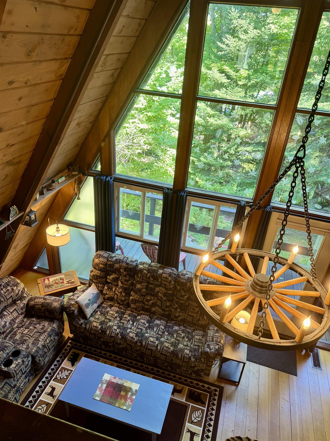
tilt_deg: -31.3
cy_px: 220
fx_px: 305
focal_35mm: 24
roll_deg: -3.5
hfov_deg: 56.8
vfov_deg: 71.6
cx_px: 165
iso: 100
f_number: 1.78
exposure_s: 1/60
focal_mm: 6.76
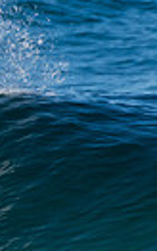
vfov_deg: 0.6
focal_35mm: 3382
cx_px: -391
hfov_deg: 0.4
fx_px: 23128
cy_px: 118
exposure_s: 1/1250
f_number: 5.6
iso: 280
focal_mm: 500
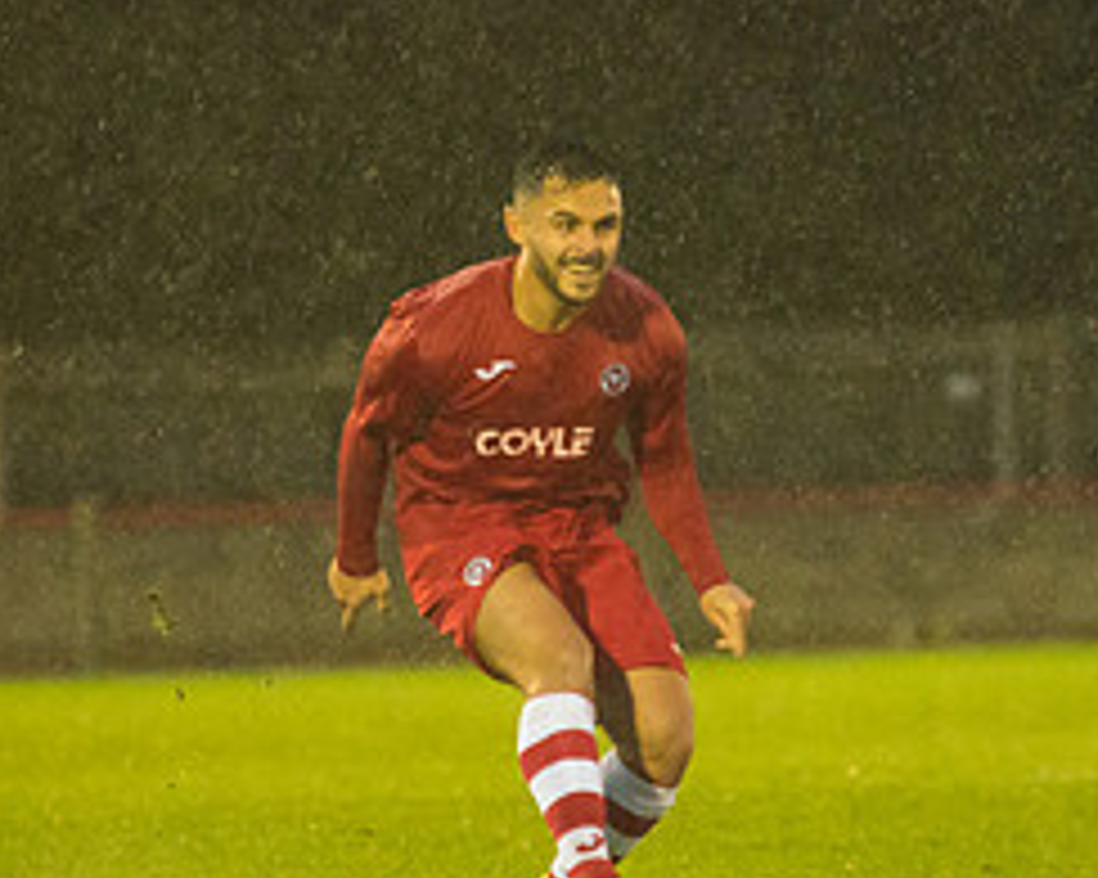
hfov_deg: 3.2
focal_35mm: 612
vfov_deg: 2.5
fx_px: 19880
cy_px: 432
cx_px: 686
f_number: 2.8
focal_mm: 200
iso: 5000
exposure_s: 1/800
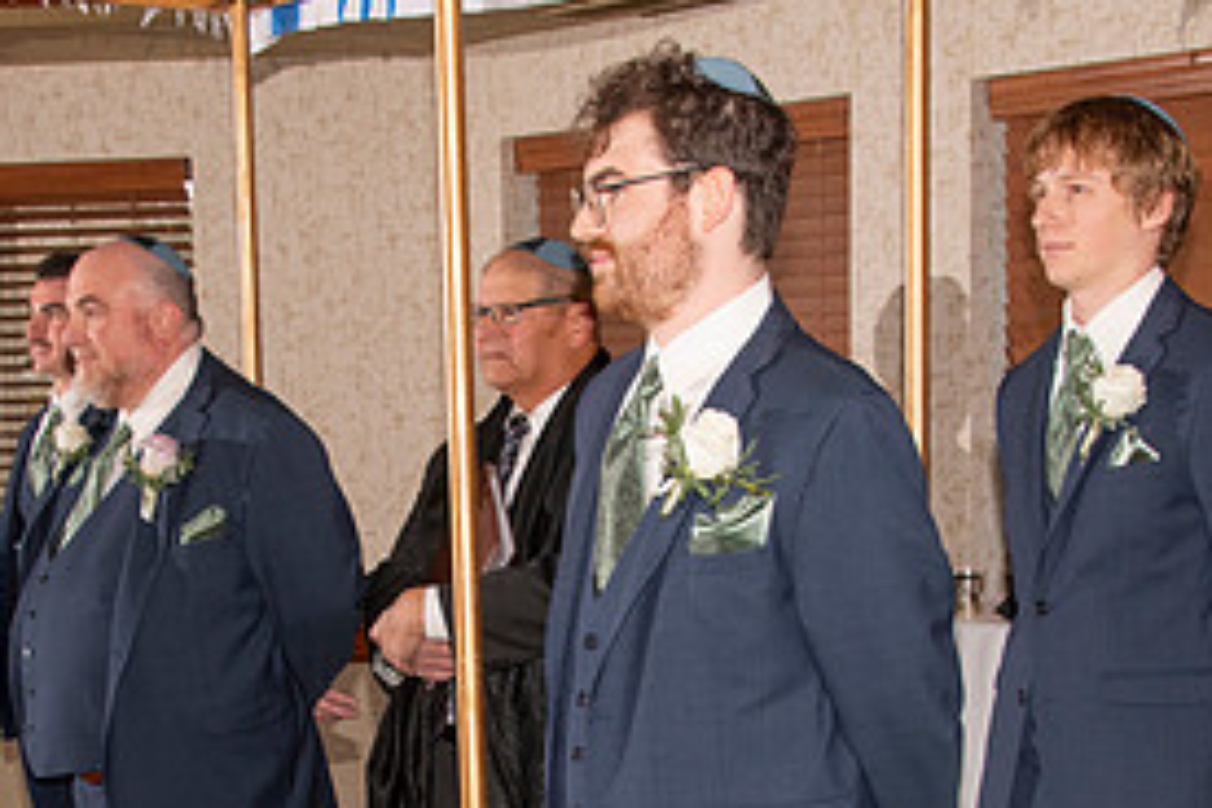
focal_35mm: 84
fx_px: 2828
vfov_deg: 16.1
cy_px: 731
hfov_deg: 24.2
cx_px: 501
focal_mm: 40
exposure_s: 1/160
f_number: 10
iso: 1000
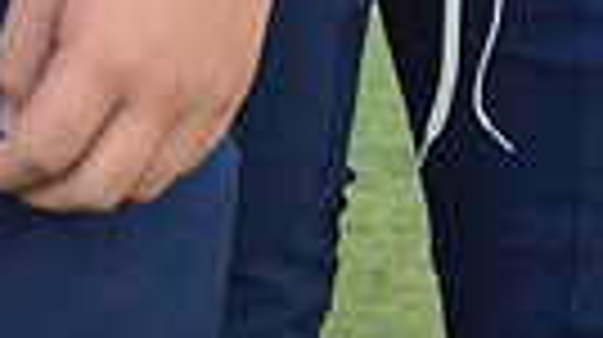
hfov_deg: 5.5
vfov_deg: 3.0
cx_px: 680
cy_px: -906
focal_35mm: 395
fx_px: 6308
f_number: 4.5
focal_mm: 58
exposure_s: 1/500
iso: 3200
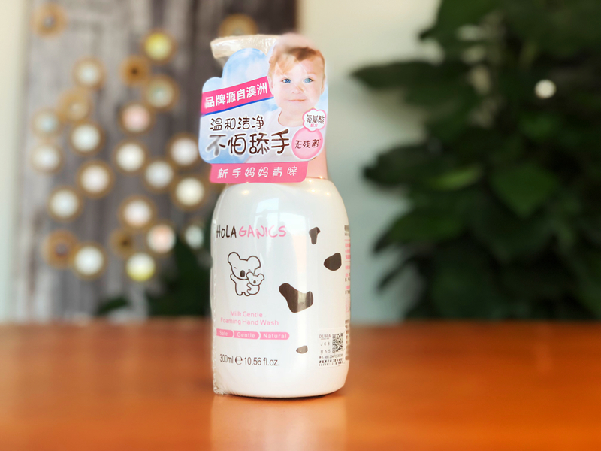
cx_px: 300
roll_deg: -1.1
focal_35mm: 52
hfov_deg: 36.8
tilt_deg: +0.4
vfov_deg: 28.0
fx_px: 903
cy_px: 226
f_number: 2.4
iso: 16
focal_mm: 6
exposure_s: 1/50
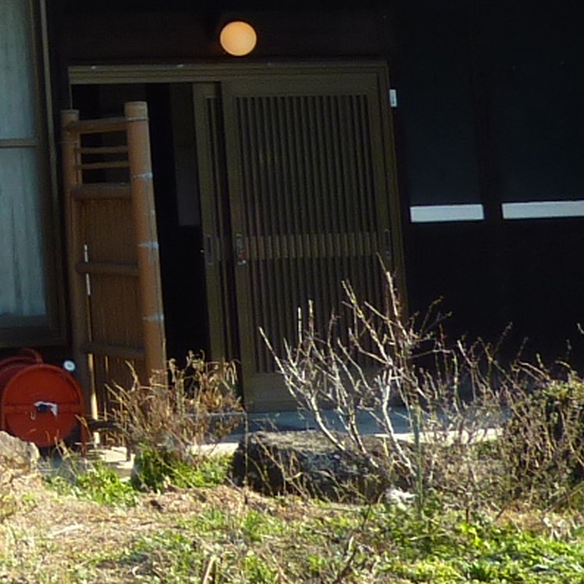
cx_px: -591
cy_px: -115
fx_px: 2176
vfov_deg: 14.8
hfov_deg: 13.2
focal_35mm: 114
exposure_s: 1/160
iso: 80
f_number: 4
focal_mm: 4.1
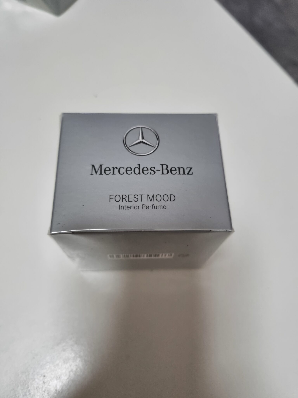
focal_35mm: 26
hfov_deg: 53.1
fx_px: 298
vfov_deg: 67.3
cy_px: 199
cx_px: 149
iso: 400
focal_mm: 5.4
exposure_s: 1/50
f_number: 1.8
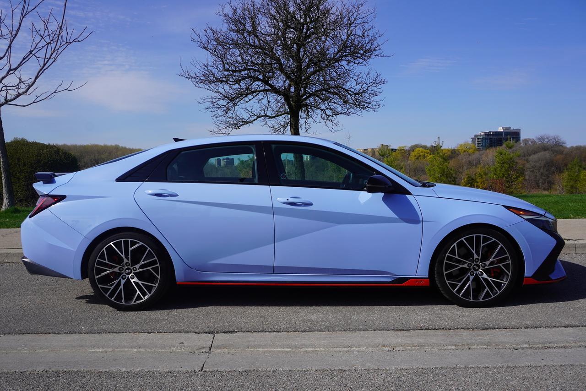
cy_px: 196
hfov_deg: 64.5
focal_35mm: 28
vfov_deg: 45.7
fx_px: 464
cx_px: 293
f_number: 10
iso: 100
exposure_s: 1/250
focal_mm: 19
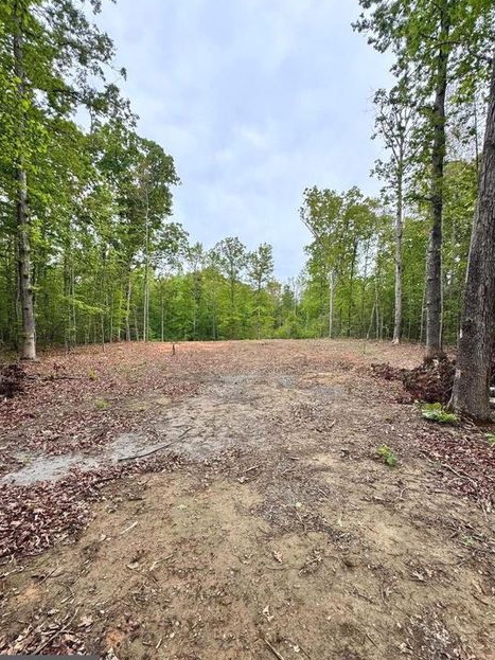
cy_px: 340
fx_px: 286
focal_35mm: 15
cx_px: 250
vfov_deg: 98.2
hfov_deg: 81.7
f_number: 2.2
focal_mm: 2.22
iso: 40
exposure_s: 1/687
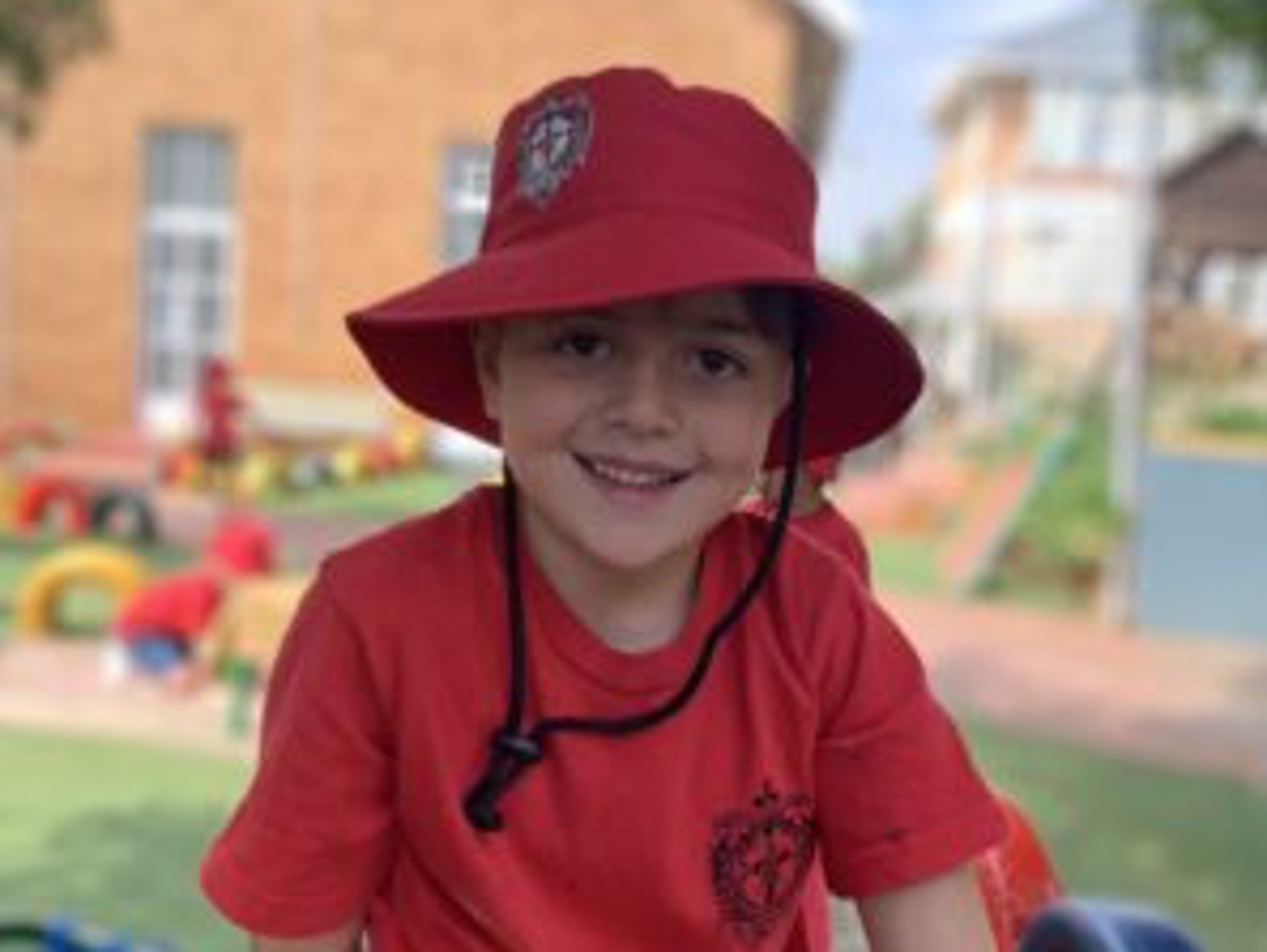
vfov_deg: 40.7
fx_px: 1282
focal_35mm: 35
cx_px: 636
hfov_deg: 52.6
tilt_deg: -4.4
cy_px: 453
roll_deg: -4.6
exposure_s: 1/215
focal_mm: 4.25
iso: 25
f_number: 1.8
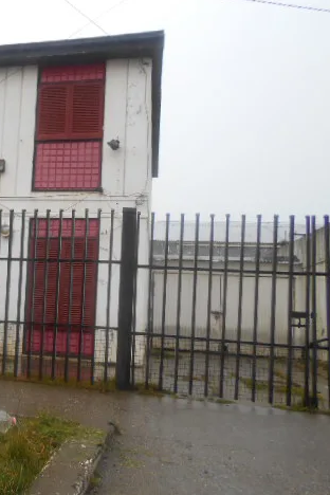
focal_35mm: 37
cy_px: 250
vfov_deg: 51.9
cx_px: 1
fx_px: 509
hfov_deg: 33.0
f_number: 3.2
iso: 80
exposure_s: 1/80
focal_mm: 4.6
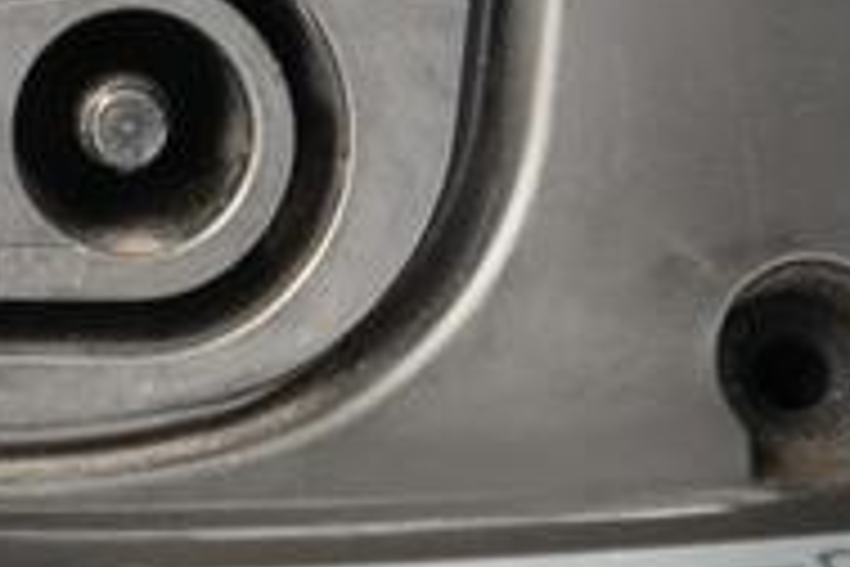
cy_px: -364
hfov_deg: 20.7
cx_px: -27
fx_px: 2243
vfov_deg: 13.3
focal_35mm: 95
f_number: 2.8
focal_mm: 28
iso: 12800
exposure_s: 1/50
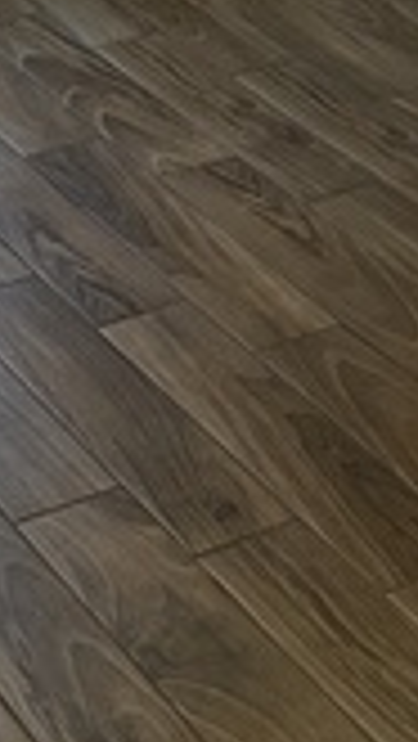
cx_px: -76
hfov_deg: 10.8
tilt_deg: -13.3
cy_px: -387
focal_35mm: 110
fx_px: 2164
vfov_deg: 17.4
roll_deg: +0.8
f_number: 1.5
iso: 160
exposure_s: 1/60
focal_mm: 5.7
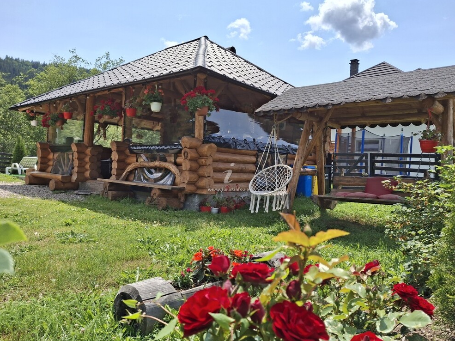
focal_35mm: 26
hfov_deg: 67.3
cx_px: 221
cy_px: 169
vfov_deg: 53.0
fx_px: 342
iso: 32
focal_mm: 4.69
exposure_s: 1/2717
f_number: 1.8
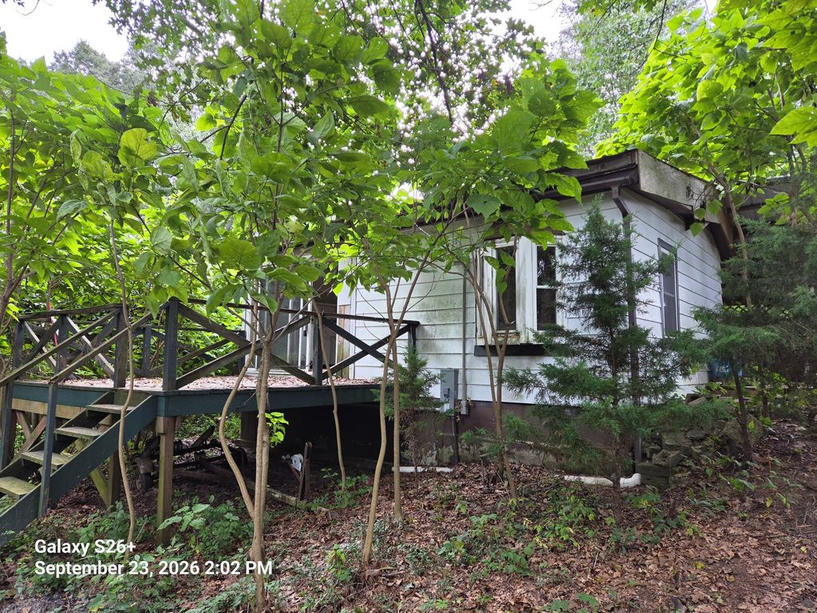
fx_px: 543
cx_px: 408
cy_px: 306
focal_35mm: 23
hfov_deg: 73.9
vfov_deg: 58.9
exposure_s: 1/180
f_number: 1.8
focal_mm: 5.4
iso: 80
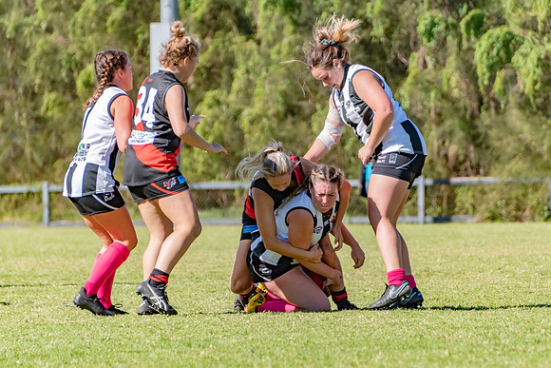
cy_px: 197
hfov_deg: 4.7
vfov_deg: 3.1
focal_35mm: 441
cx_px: 298
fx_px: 6754
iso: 800
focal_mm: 270
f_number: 6.3
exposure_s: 1/3200
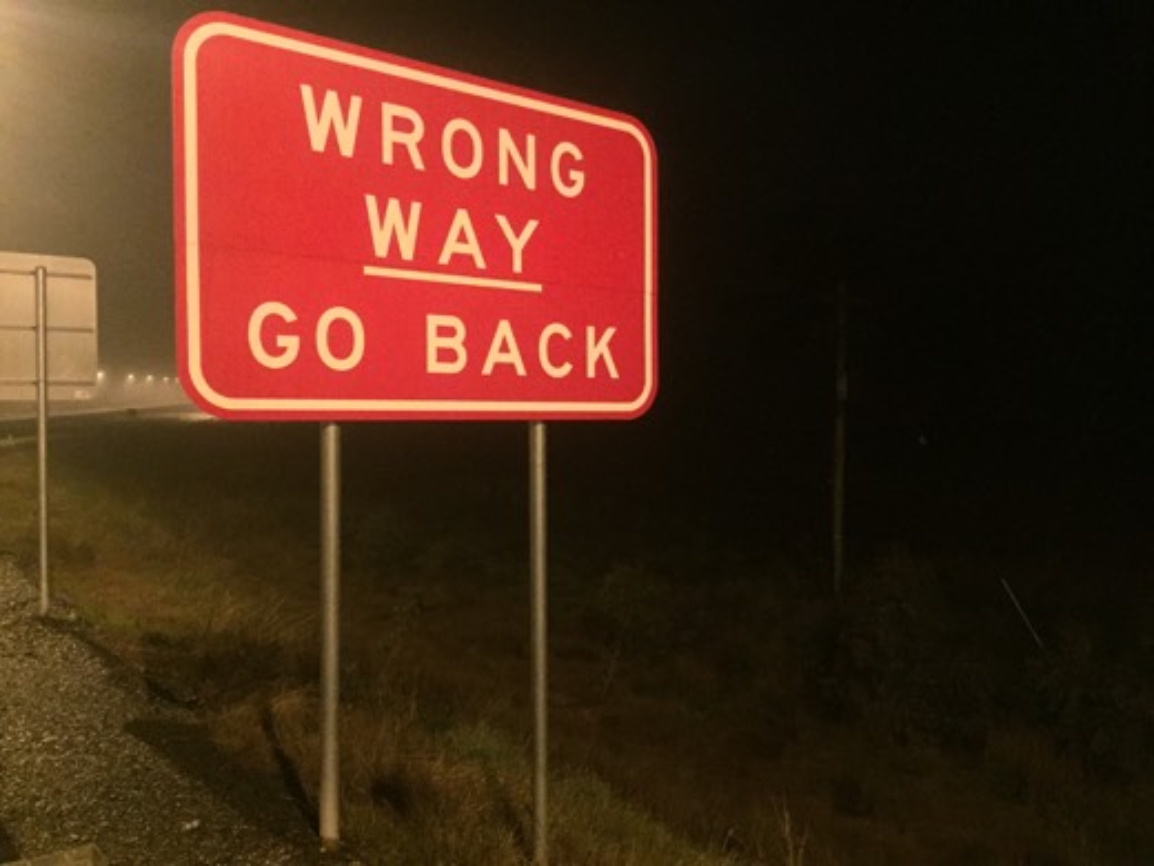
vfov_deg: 48.2
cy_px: 433
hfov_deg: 61.7
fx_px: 967
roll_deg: +0.6
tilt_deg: -0.7
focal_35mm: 29
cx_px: 577
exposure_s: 1/15
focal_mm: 4.15
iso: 800
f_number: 2.2
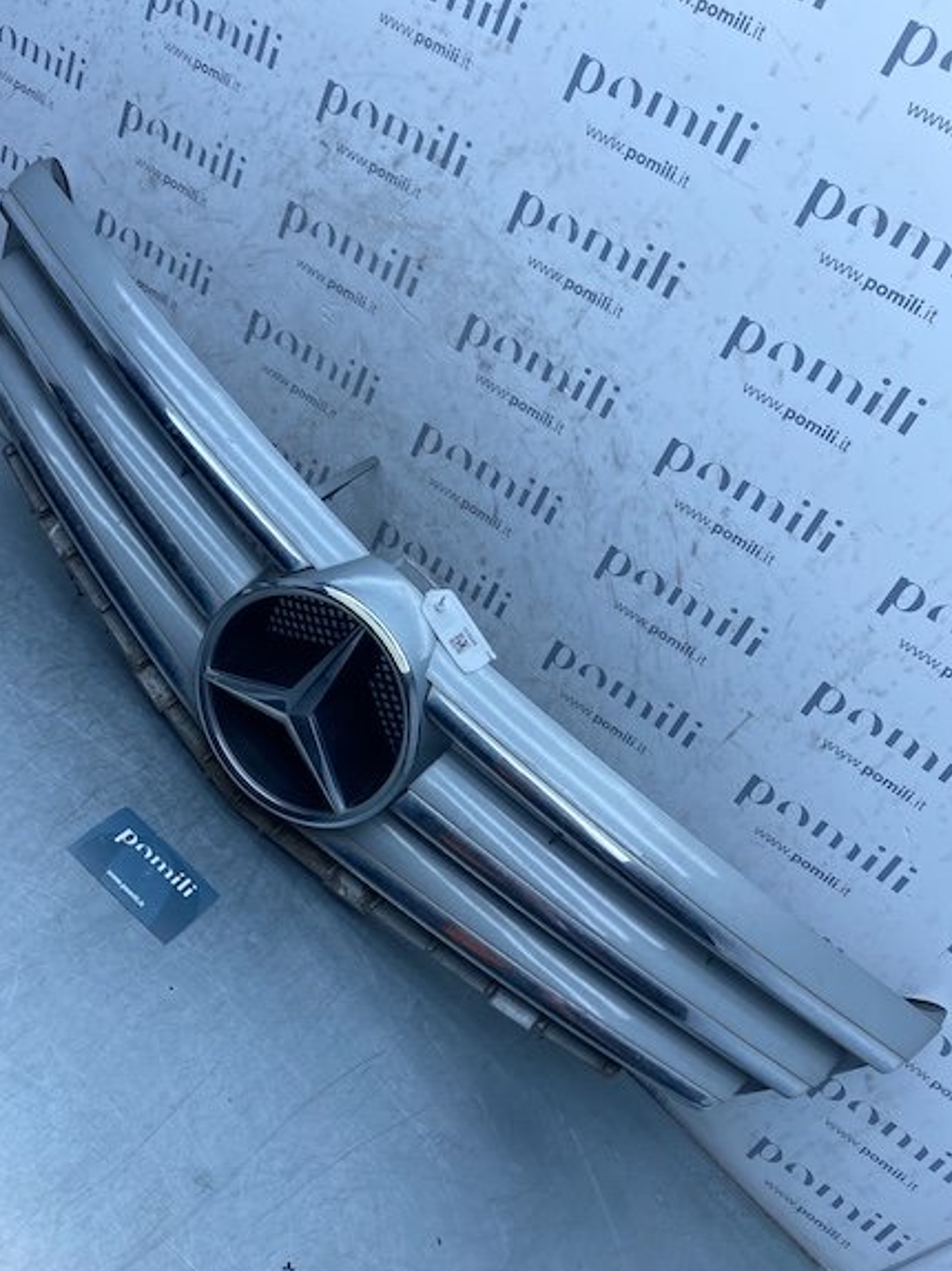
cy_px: 631
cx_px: 443
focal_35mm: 29
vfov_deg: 61.7
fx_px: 1064
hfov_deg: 48.2
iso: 32
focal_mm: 4.25
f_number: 1.8
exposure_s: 1/1135
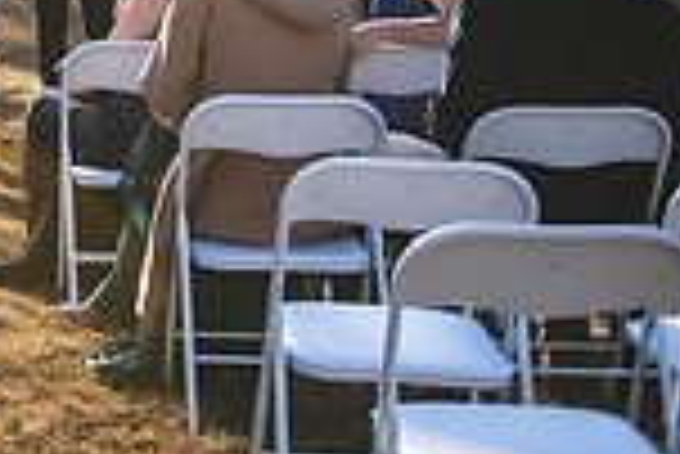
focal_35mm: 160
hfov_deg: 11.9
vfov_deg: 8.3
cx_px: -517
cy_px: -347
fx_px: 3025
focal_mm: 40
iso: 100
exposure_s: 1/1250
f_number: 2.8
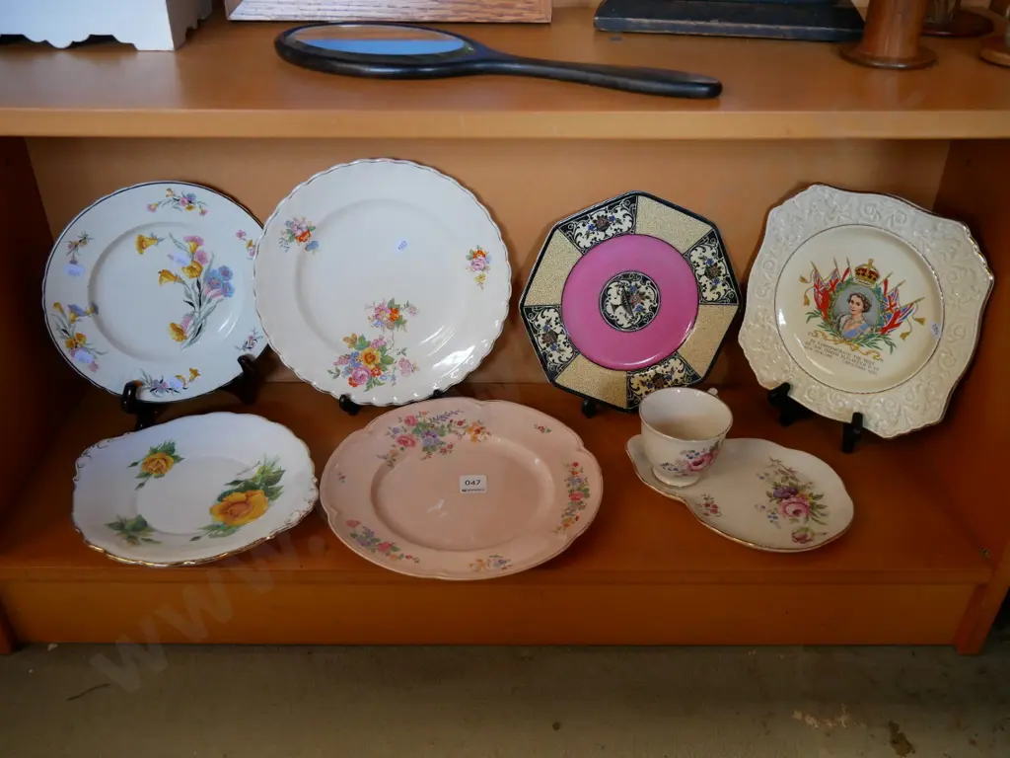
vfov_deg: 41.8
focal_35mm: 34
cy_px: 379
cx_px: 505
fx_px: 992
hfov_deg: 54.0
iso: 1000
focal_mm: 17
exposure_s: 1/60
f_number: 4
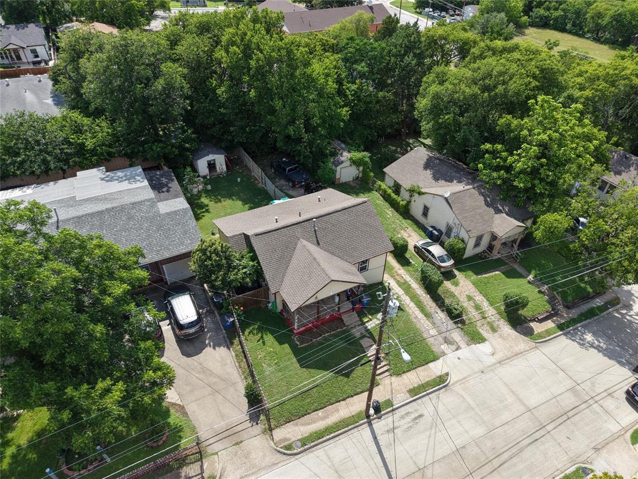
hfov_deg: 71.6
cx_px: 319
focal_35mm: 24
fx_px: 442
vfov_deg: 56.8
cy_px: 240
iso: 190
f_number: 1.8
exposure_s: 1/3000
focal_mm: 8.67
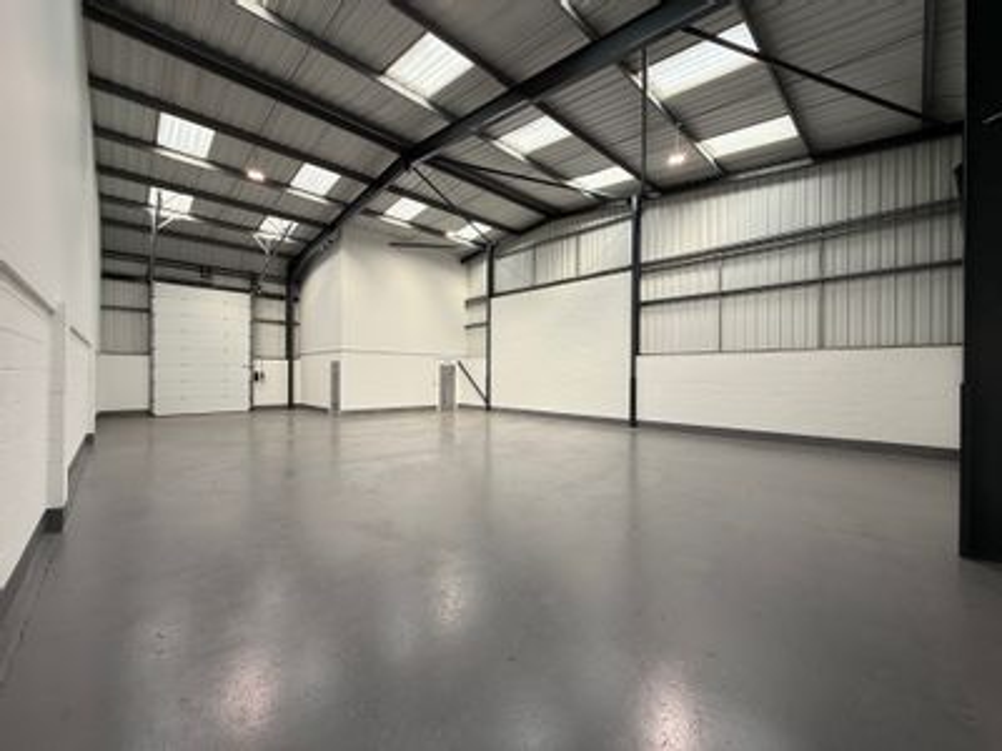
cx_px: 501
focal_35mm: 14
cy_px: 376
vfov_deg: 85.7
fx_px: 405
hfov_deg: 102.1
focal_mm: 2.22
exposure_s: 1/132
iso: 50
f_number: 2.2
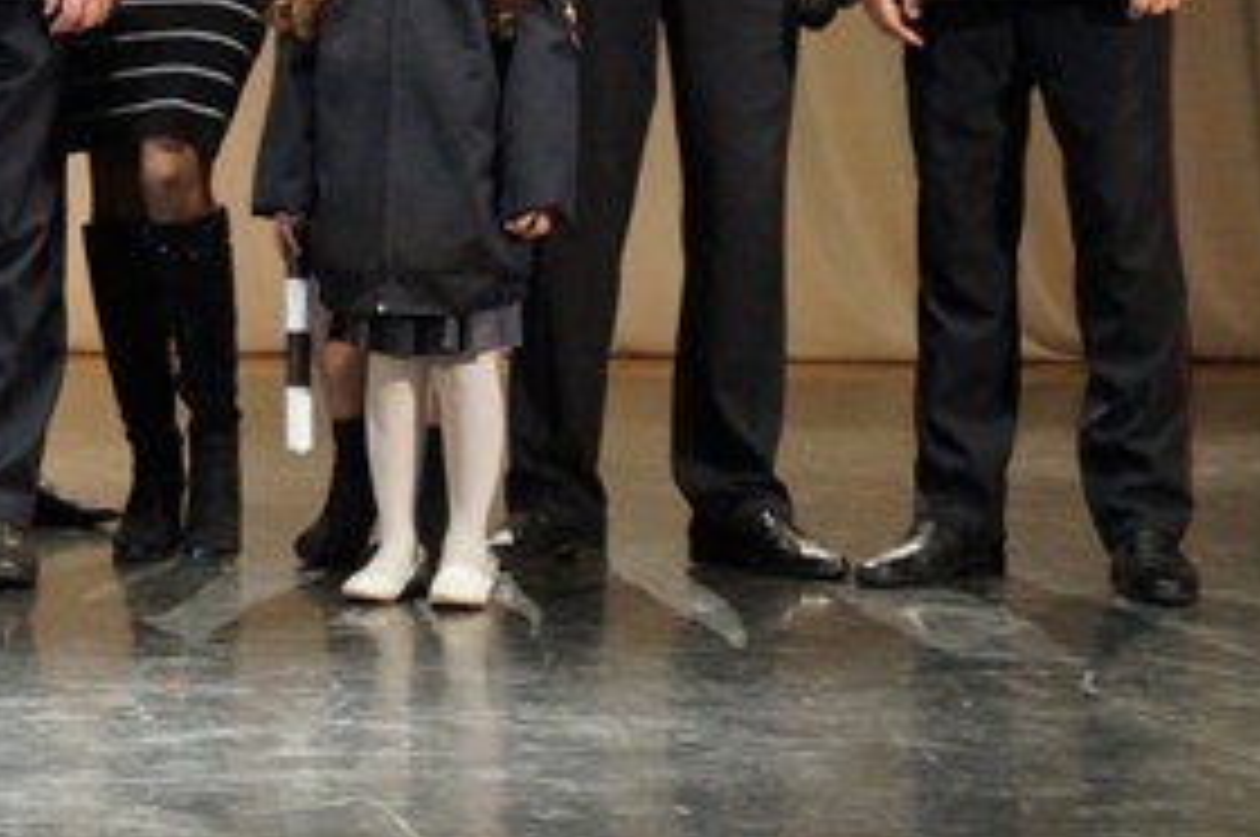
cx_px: -122
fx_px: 3955
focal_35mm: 113
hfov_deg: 17.5
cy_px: 76
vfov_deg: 12.0
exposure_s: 1/125
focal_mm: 33
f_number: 5
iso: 3200
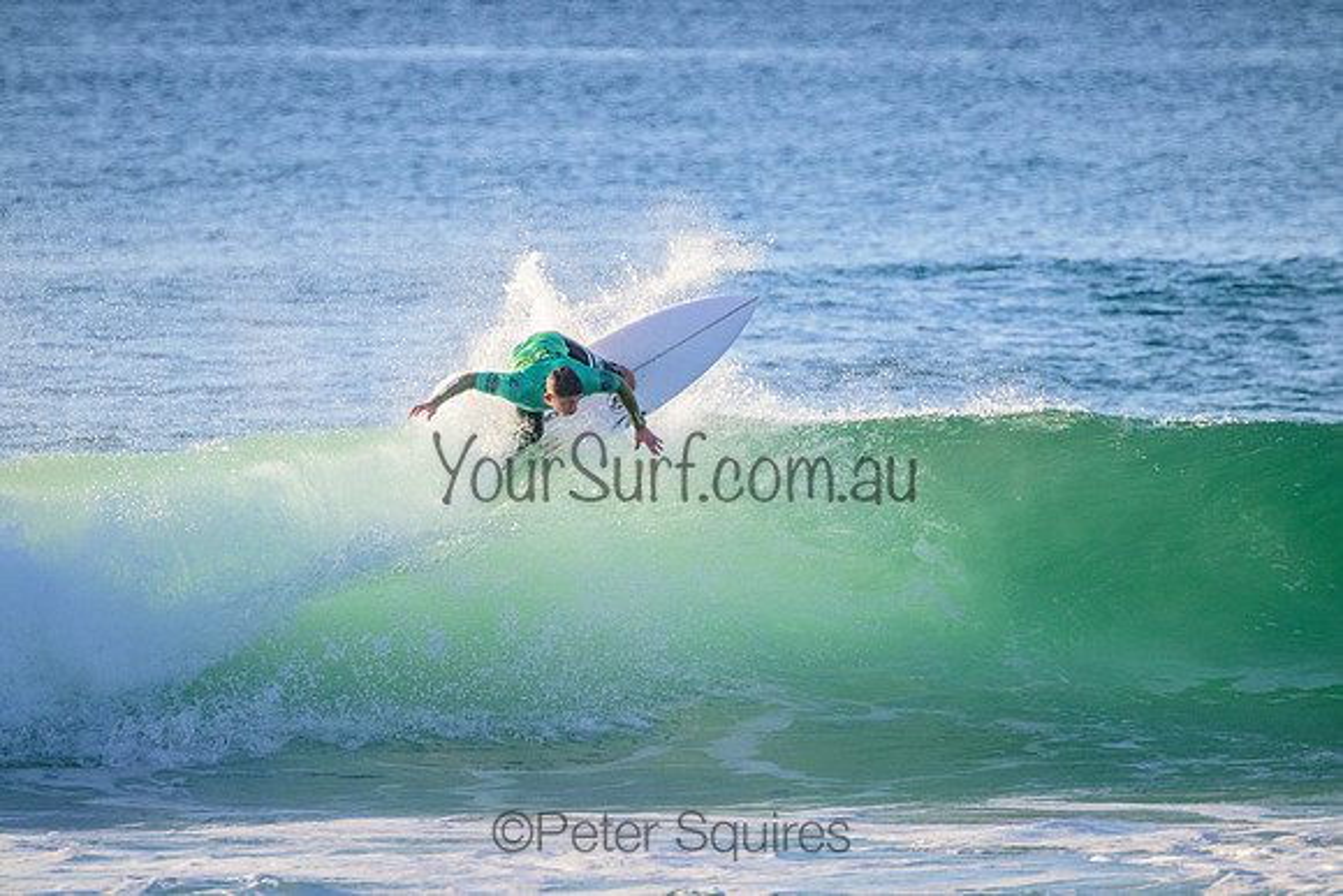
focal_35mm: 800
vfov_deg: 1.7
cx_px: 672
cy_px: 448
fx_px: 29850
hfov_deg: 2.6
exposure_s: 1/2000
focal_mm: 800
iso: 3200
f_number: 11
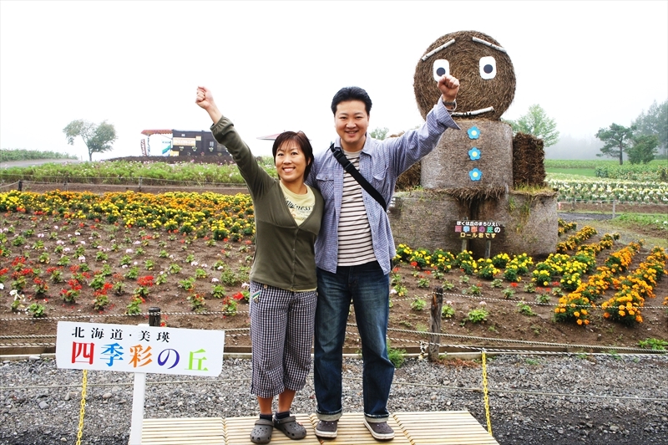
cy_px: 222
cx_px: 334
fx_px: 640
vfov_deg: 38.3
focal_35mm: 34
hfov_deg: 55.1
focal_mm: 23
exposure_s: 1/100
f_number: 11
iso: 200
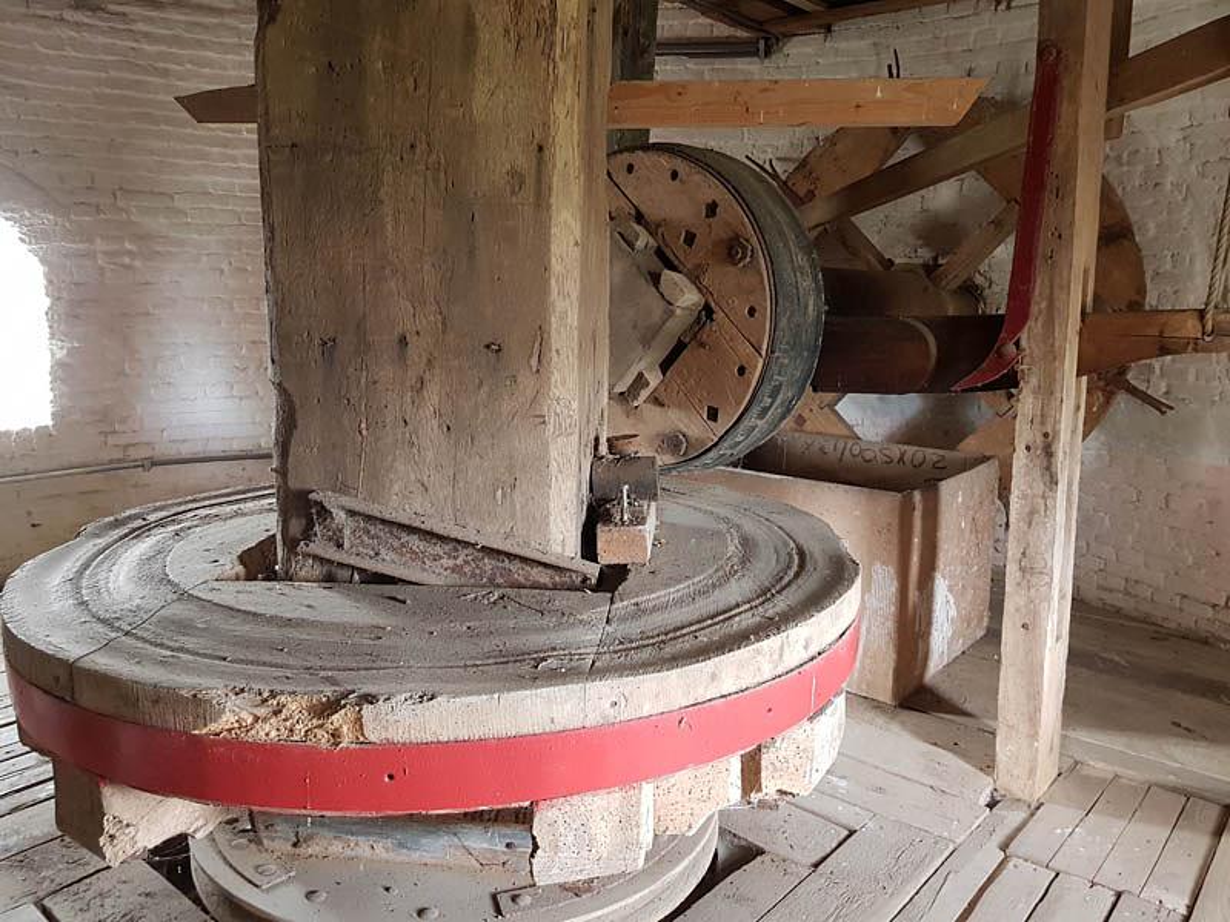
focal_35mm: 26
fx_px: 924
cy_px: 461
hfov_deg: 67.3
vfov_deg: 53.1
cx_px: 615
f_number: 1.7
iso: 200
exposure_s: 1/13
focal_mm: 4.3
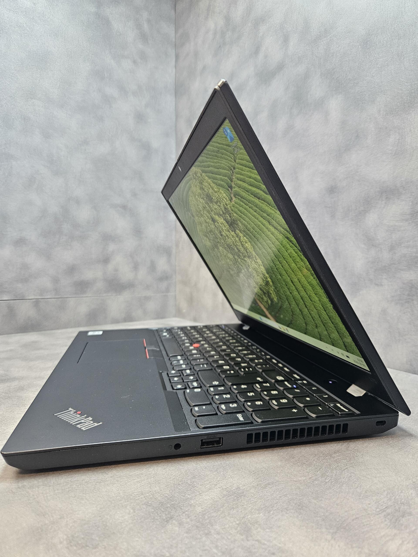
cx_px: 209
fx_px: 370
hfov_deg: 58.9
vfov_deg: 73.9
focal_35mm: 23
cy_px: 278
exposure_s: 1/100
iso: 400
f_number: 1.8
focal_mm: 5.4
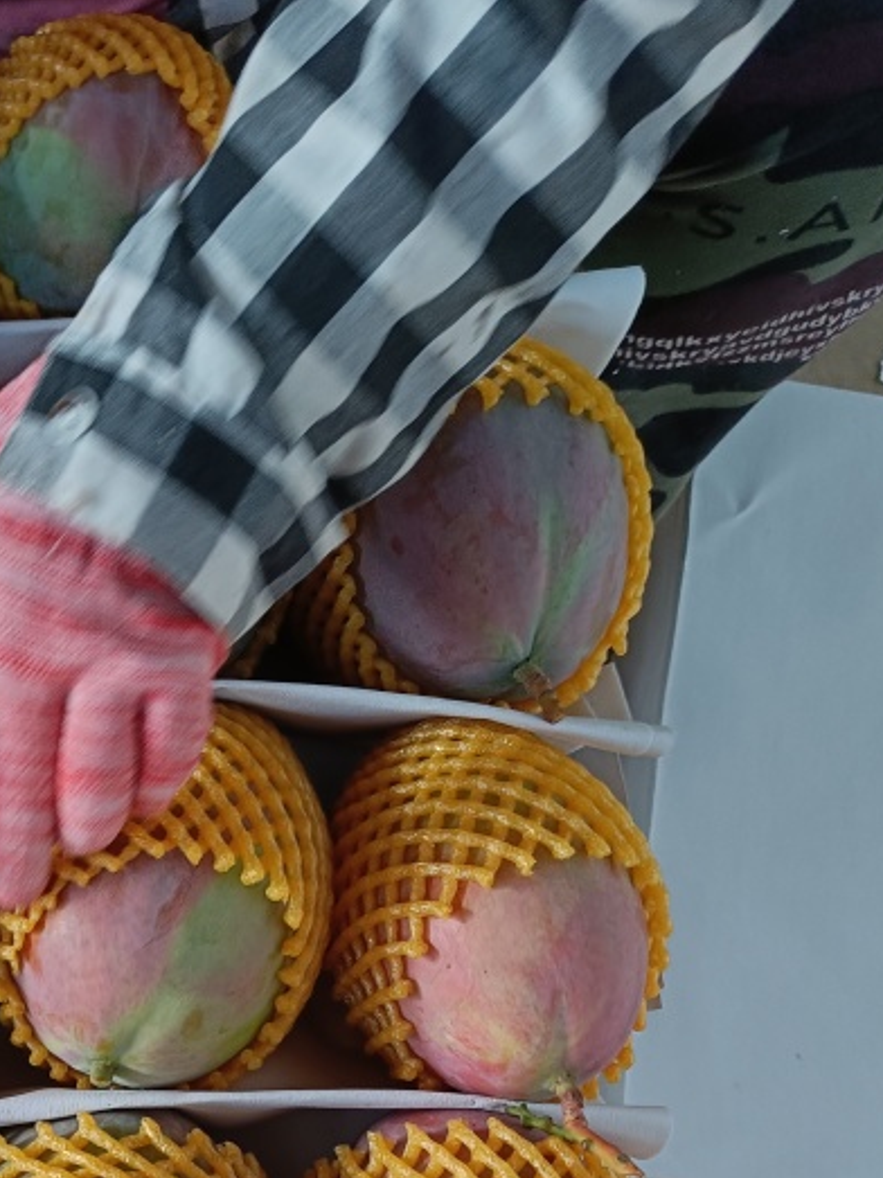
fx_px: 1735
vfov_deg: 35.0
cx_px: 11
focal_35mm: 51
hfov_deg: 27.0
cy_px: 1089
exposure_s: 1/99.9
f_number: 1.7
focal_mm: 4.7
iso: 251
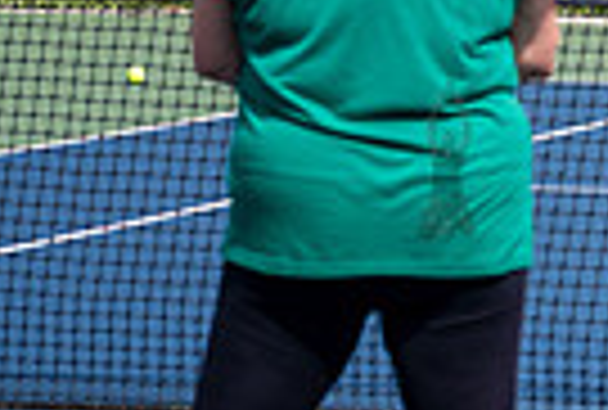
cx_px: 1144
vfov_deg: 3.6
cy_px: -123
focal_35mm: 389
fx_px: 6592
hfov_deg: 5.2
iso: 200
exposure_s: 1/800
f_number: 4.5
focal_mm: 84
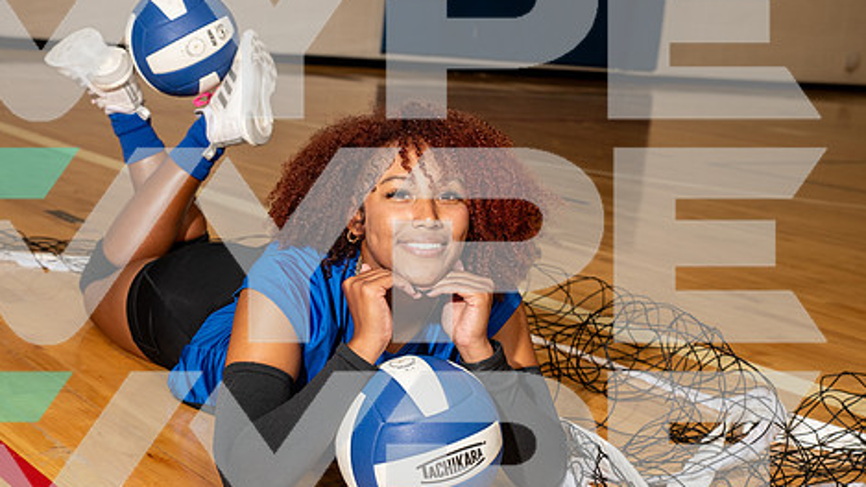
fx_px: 1309
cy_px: 246
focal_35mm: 57
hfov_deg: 36.5
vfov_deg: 21.1
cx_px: 356
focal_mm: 44
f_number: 6.3
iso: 320
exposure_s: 1/250
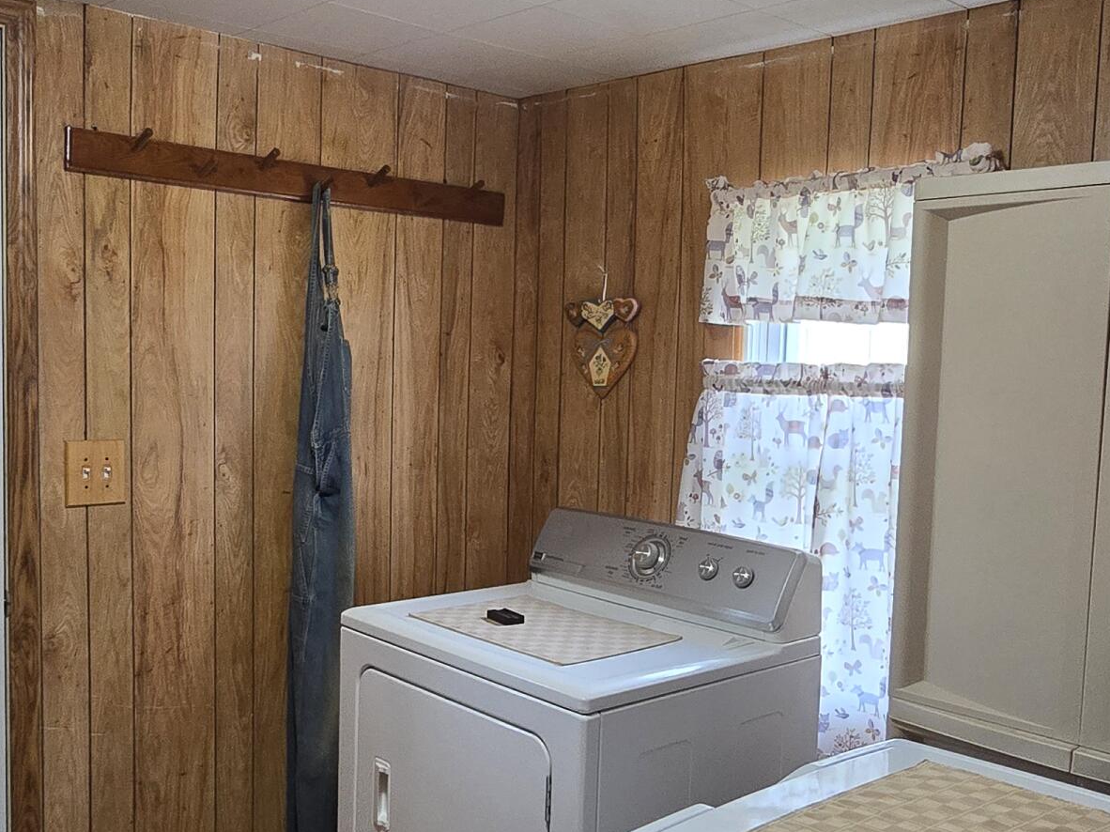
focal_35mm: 33
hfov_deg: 55.3
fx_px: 1058
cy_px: 449
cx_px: 530
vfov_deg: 42.9
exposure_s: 1/60
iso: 250
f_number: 2.2
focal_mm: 2.2
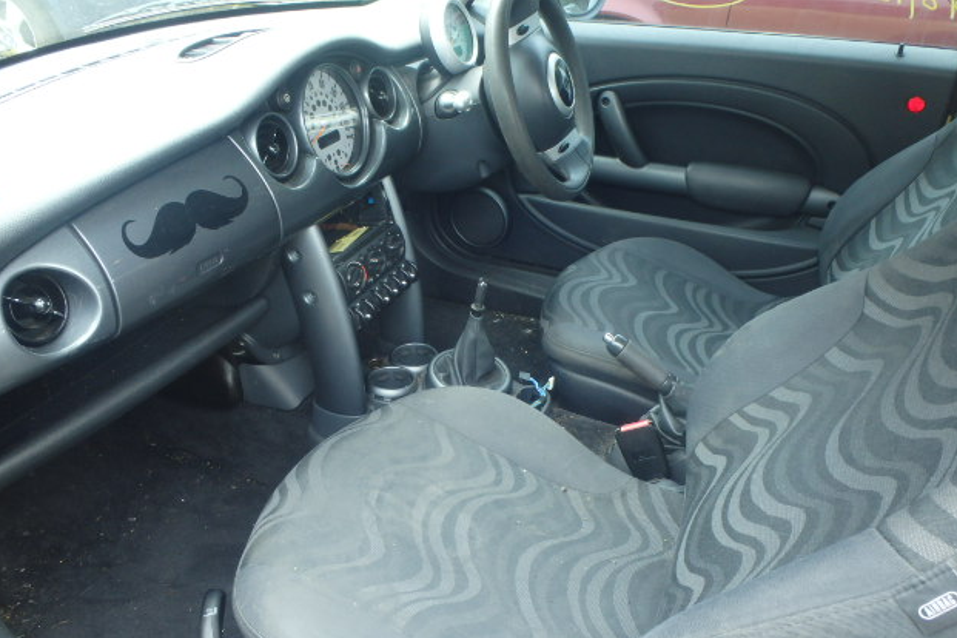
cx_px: 479
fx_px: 797
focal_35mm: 30
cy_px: 333
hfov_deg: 61.9
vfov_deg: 43.6
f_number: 3.9
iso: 200
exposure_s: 1/40
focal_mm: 5
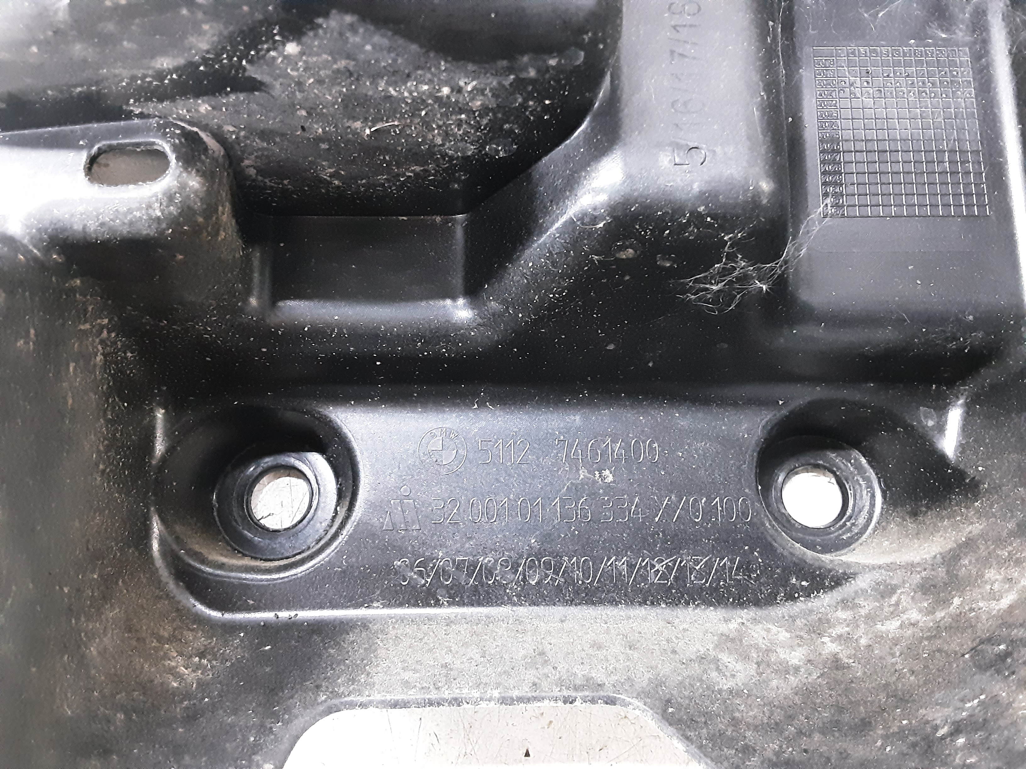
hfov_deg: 65.3
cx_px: 513
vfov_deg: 51.4
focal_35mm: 27
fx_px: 800
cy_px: 384
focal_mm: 2.91
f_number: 1.9
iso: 640
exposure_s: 1/20
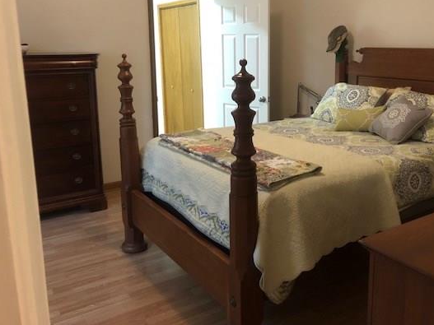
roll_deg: +0.2
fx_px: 426
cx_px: 260
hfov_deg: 53.6
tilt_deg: -11.1
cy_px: 128
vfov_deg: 41.6
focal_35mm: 34
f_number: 1.8
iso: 100
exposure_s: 1/7
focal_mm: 3.99
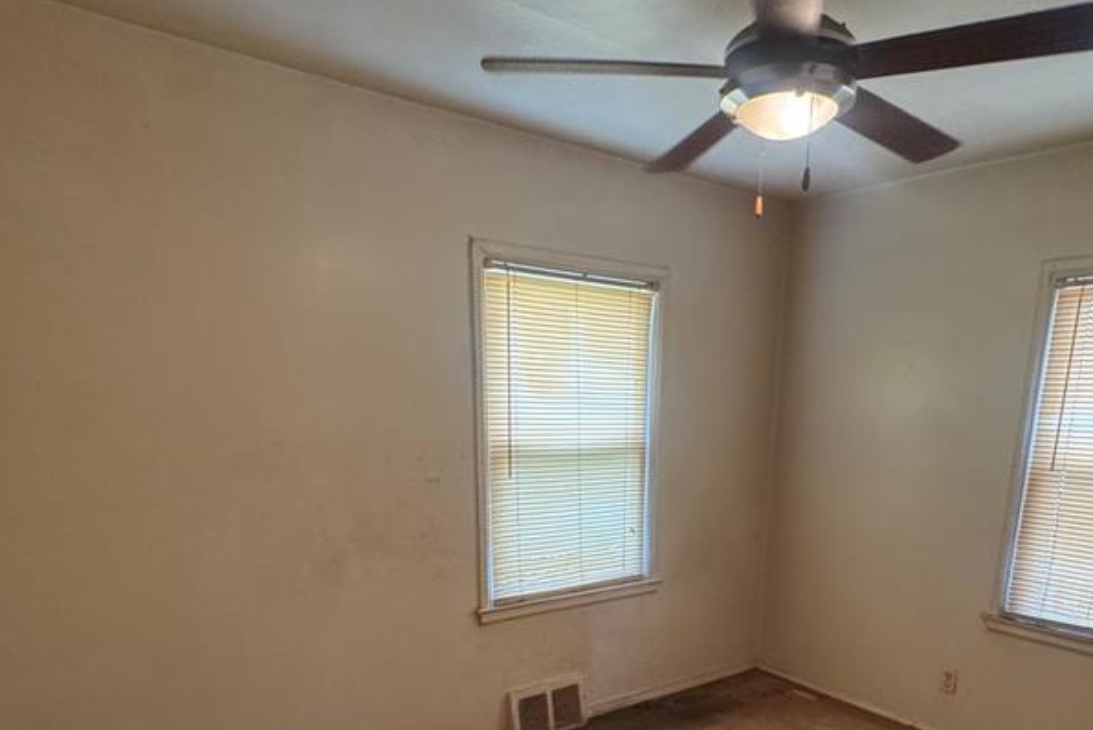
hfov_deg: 71.1
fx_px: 759
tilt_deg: -13.6
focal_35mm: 25
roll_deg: -1.2
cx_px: 622
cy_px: 585
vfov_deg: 48.4
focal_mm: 2.22
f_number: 2.2
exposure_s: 1/60
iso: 250
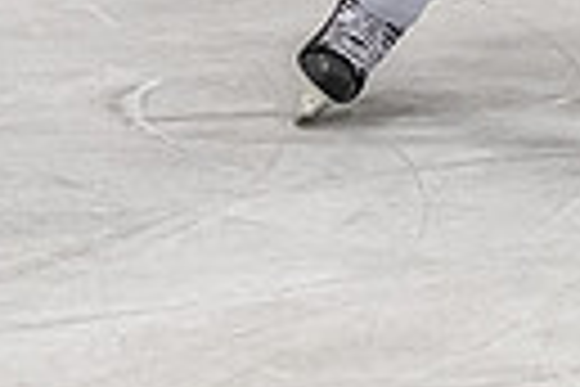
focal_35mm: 573
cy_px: -284
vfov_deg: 2.4
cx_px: 682
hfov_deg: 3.6
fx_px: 9231
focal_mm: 70
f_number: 3.2
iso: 1600
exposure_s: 1/800
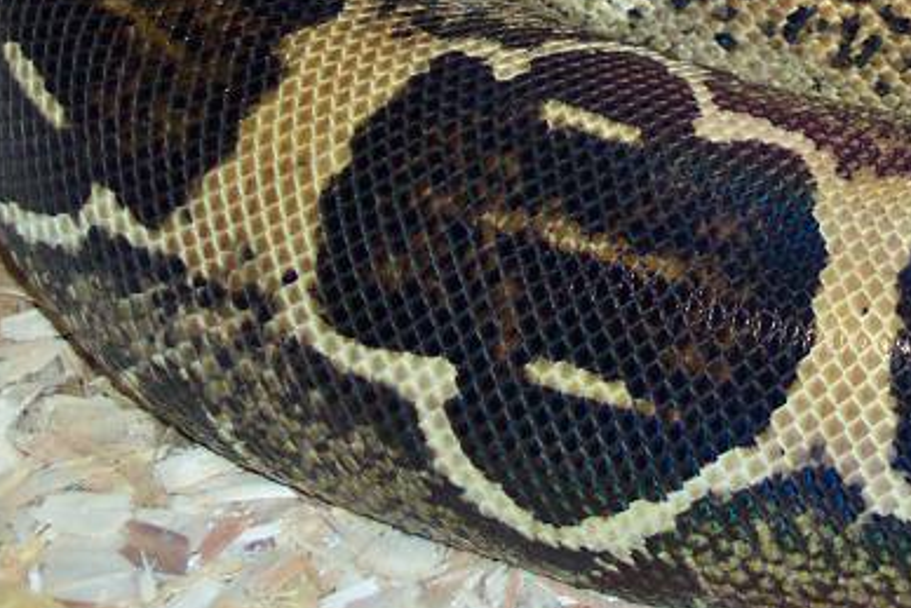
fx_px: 3595
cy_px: -162
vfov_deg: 9.5
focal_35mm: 142
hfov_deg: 14.0
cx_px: 1096
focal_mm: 10.7
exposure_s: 1/45
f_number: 3.4
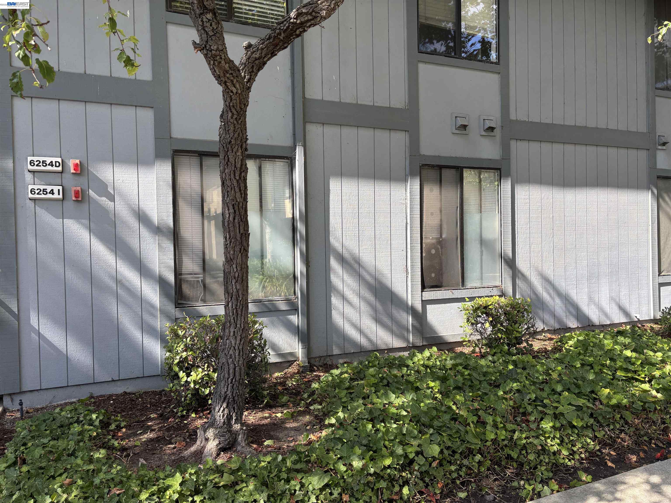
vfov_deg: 53.1
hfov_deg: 67.3
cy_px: 252
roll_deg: +1.1
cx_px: 336
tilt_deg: -1.6
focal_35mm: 26
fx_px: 504
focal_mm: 5.96
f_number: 1.6
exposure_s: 1/604
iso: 50
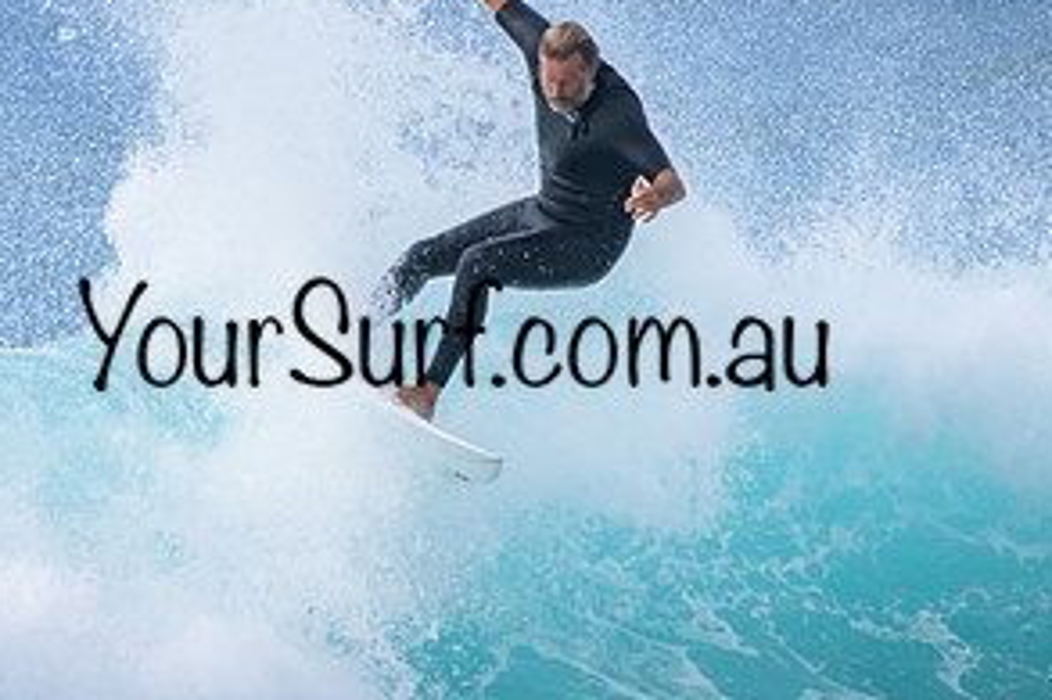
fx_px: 57854
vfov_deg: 0.7
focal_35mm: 1981
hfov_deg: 1.0
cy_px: 303
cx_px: 449
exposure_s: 1/2000
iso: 800
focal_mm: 1000
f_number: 11
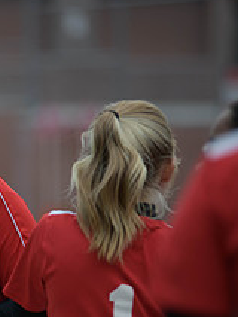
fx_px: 4075
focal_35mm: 445
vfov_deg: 4.5
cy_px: 208
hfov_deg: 3.3
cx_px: -73
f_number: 2.8
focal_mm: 170
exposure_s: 1/200
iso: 110
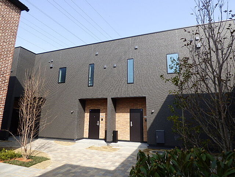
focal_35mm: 20
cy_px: 88
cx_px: 118
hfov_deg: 81.7
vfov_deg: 66.0
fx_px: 136
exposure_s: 1/800
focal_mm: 3.58
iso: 100
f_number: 2.8
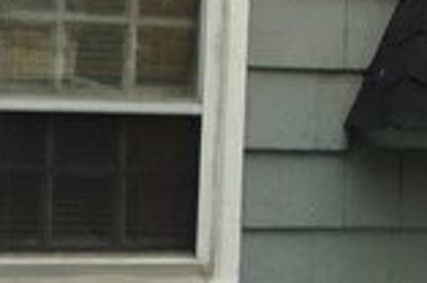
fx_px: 2415
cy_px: -106
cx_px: 993
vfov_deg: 6.6
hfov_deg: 9.2
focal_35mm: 204
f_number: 3.4
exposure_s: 1/50
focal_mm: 5.3
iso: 100
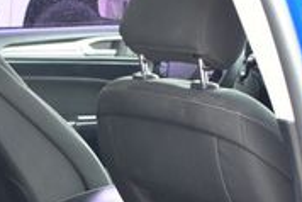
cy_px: 270
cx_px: 100
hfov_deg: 20.9
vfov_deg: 13.6
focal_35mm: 97
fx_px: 814
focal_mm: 18
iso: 640
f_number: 6.3
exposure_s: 1/15
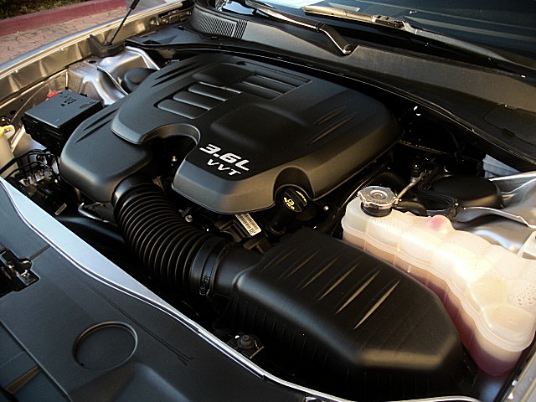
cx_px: 268
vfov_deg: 39.7
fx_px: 557
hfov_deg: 51.4
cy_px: 201
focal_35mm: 36
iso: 100
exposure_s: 1/80
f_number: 2.8
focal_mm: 6.3
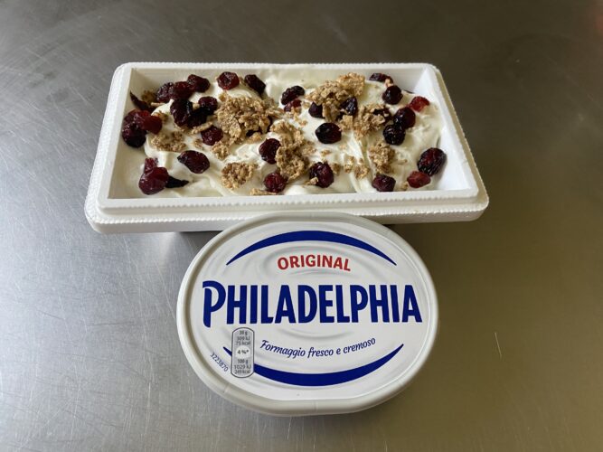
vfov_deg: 53.0
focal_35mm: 26
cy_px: 226
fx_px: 453
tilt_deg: -57.4
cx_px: 302
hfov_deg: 67.3
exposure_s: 1/76
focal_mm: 4.25
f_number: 1.8
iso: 125
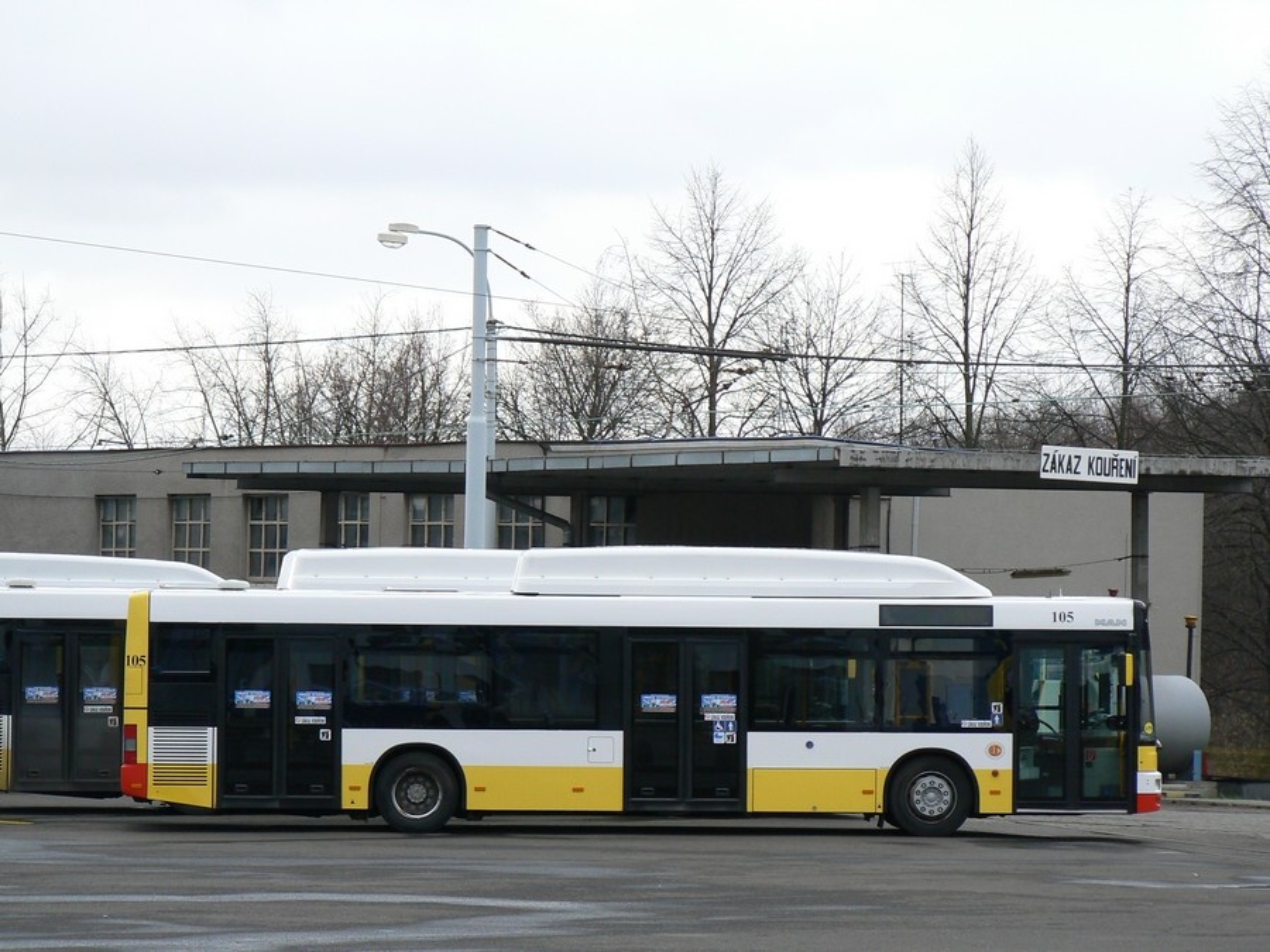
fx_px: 5283
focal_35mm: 144
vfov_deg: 10.3
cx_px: 635
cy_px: 476
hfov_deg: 13.7
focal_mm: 24.1
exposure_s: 1/500
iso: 125
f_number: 3.3
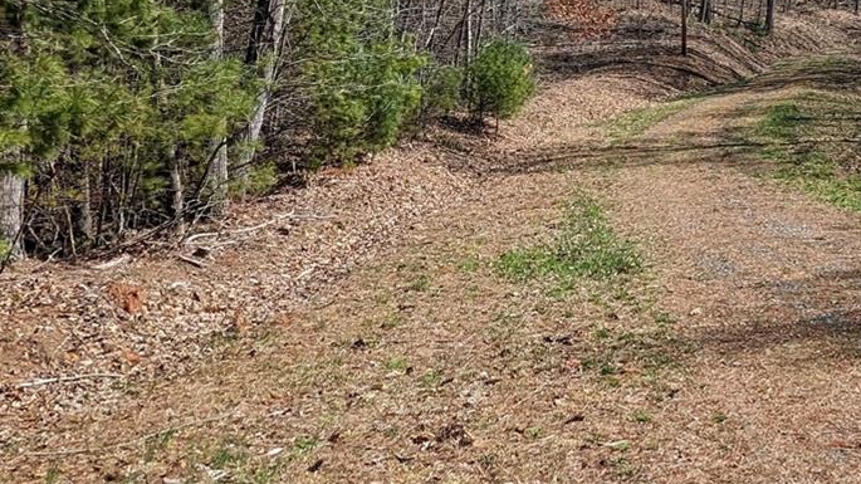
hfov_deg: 36.9
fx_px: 1187
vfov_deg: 22.3
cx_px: 799
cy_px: 25
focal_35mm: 52
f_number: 2.2
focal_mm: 2.35
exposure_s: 1/1431
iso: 43
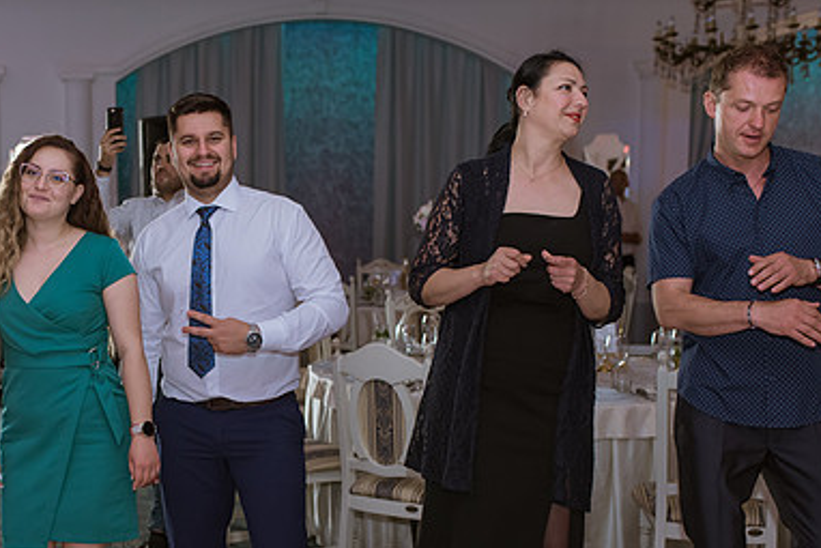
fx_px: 1369
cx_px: 192
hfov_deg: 32.7
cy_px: 374
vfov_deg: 22.5
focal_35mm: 60
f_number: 2.5
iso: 1000
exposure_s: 1/200
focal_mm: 35
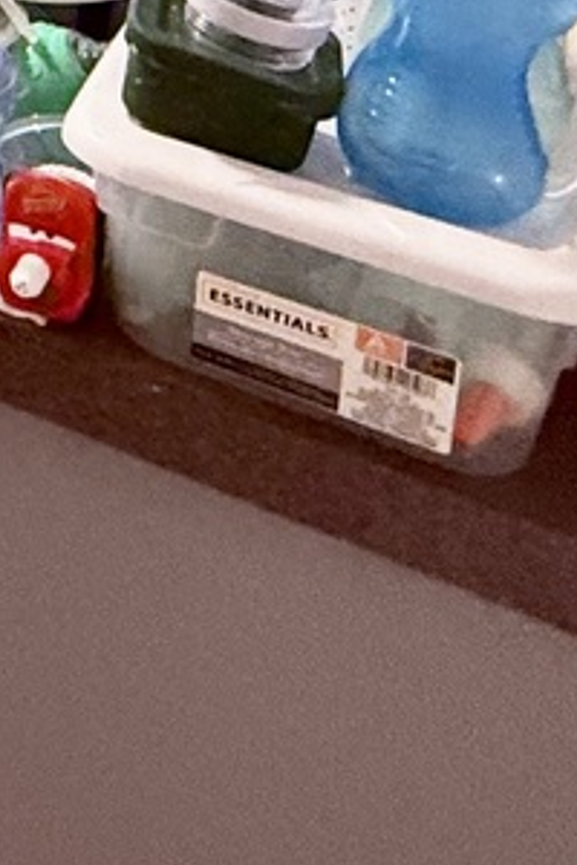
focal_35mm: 70
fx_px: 1683
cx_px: -767
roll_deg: -0.8
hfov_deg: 14.1
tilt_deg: -8.9
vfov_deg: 23.1
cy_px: -447
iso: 400
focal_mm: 2.22
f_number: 2.2
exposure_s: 1/60
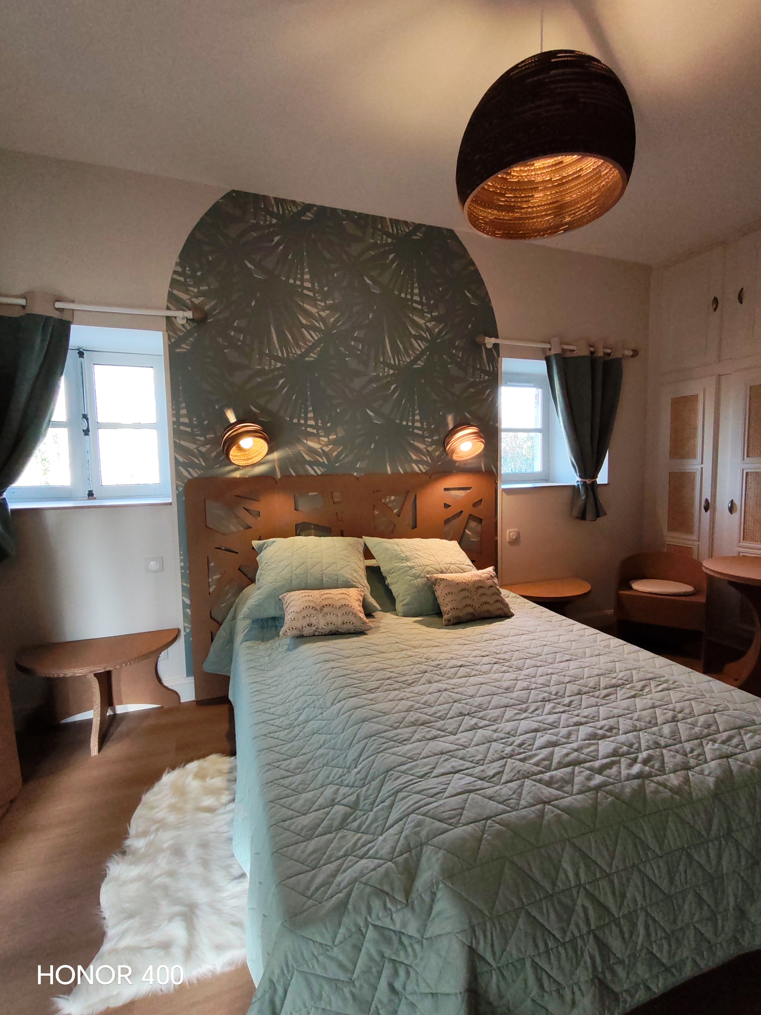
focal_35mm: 16
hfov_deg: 78.1
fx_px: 469
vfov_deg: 94.5
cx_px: 380
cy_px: 508
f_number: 2.2
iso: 125
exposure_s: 1/33
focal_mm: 1.96
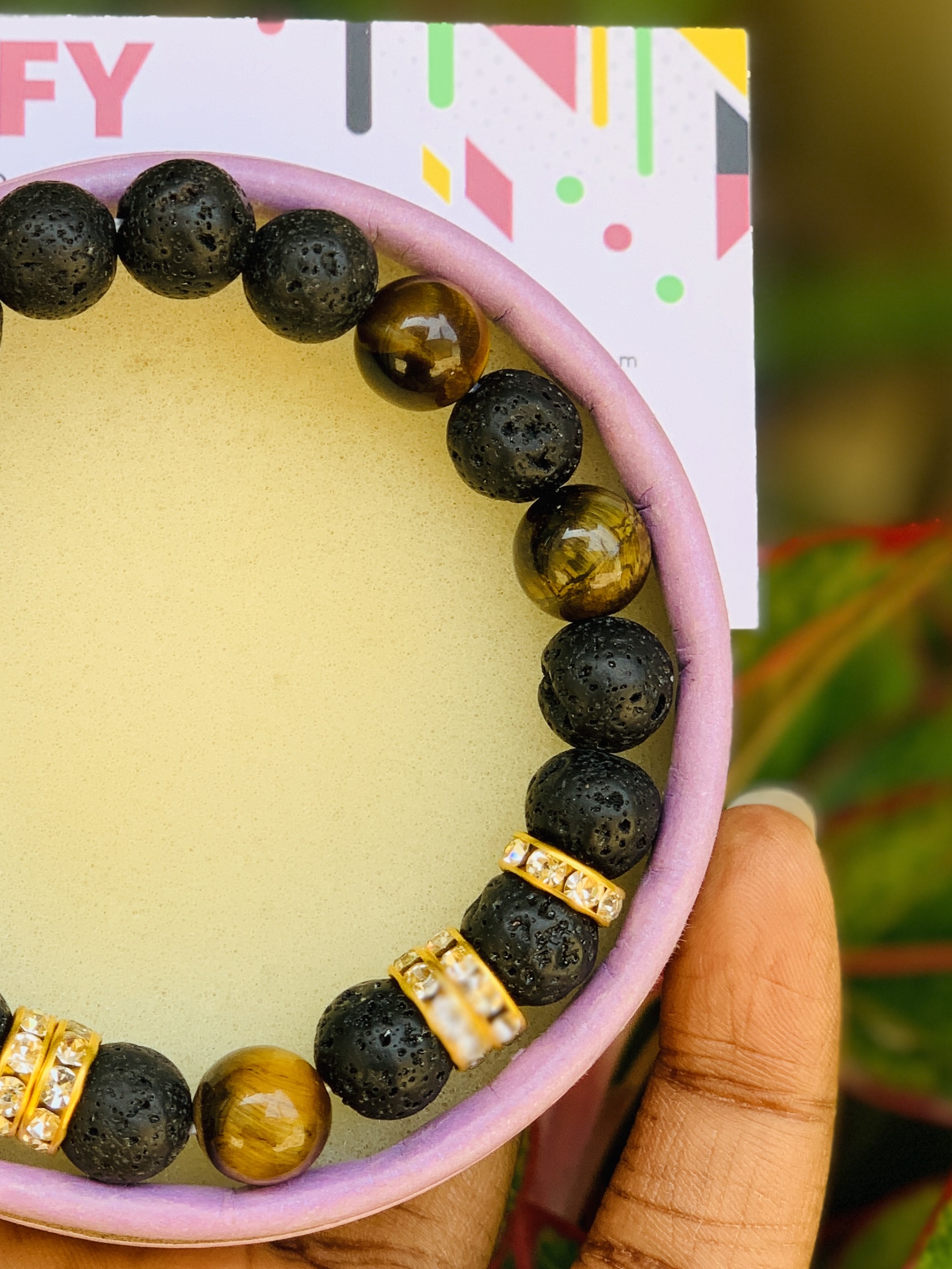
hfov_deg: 15.5
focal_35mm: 95
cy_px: 708
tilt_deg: -23.0
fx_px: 3484
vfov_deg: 20.6
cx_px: 205
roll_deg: +0.4
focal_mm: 6
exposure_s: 1/122
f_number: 2.4
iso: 20
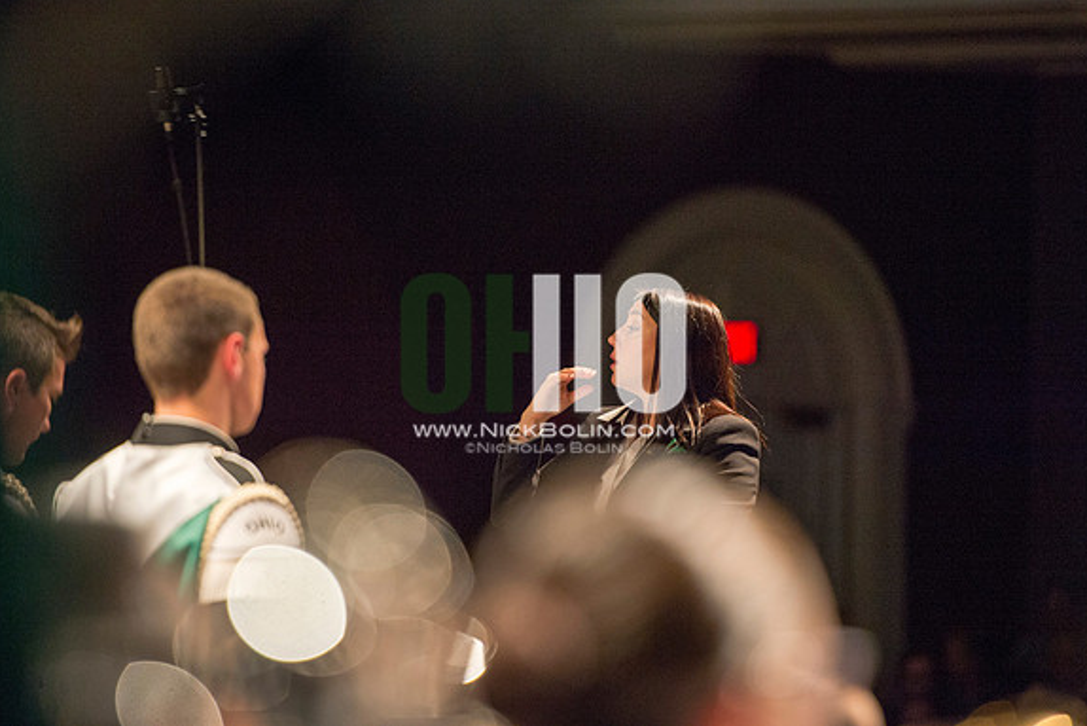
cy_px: 362
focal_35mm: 202
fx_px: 6100
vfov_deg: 6.8
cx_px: 544
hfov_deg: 10.2
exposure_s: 1/250
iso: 2500
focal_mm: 200
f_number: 2.8
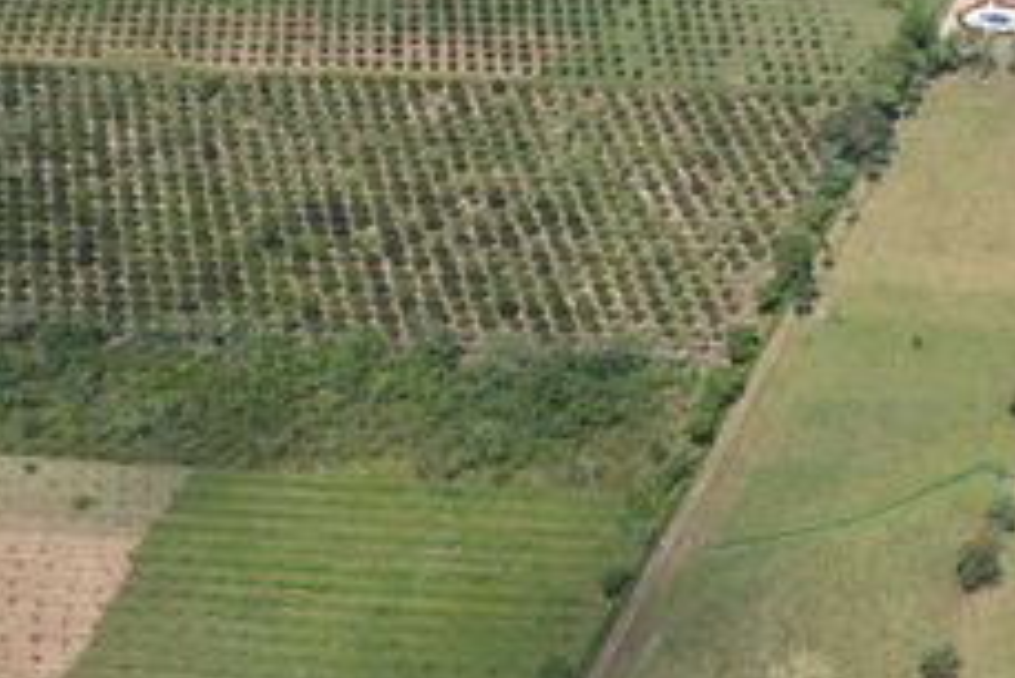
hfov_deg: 25.4
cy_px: 377
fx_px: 2031
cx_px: 1201
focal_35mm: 72
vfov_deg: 18.9
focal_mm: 8.38
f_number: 2.8
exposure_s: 1/1600
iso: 110
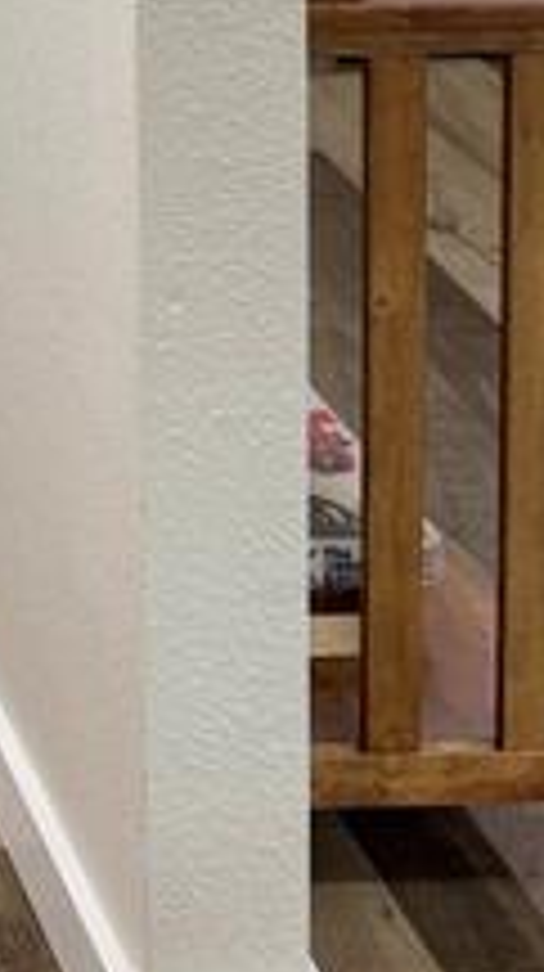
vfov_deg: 15.6
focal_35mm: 124
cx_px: -778
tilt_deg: -5.6
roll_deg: +1.8
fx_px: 3190
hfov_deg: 8.8
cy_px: -598
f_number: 1.78
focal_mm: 6.76
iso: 125
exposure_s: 1/120
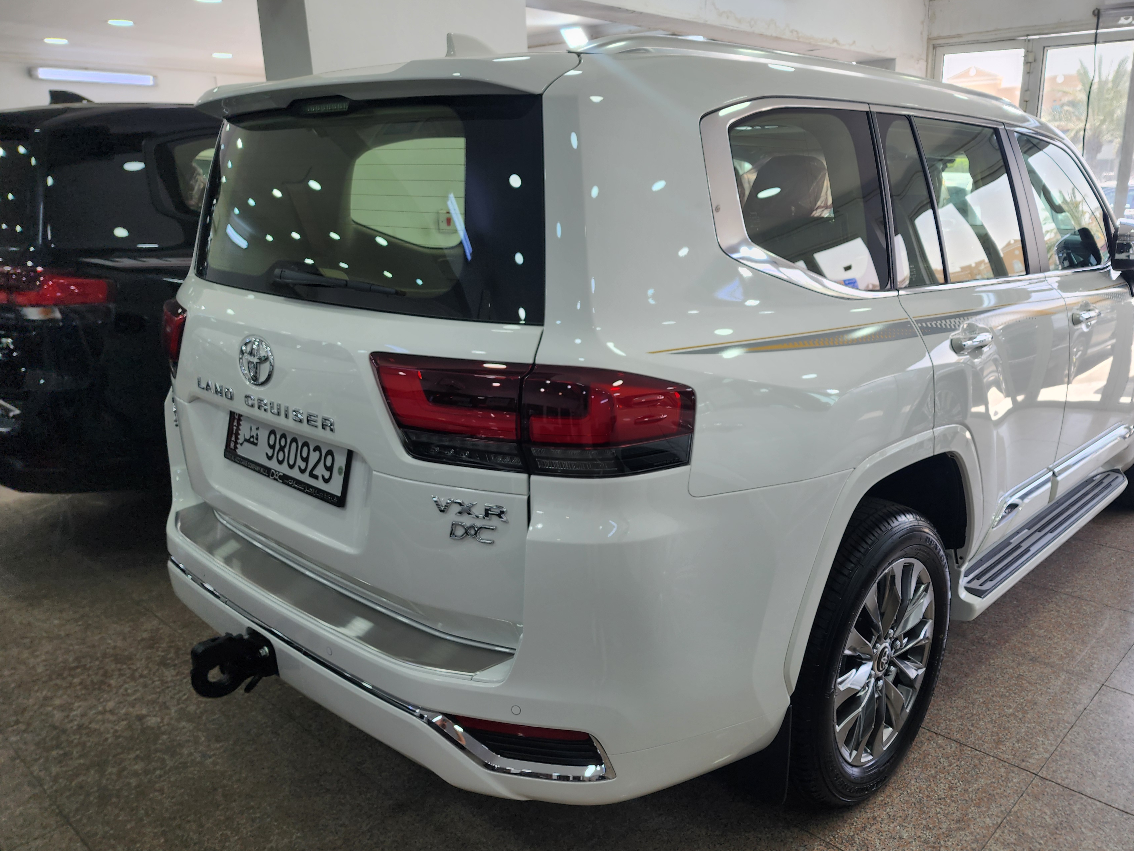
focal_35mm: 27
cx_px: 648
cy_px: 428
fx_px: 885
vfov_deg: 51.4
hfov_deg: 65.0
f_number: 1.8
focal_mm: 6.4
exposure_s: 1/100
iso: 20
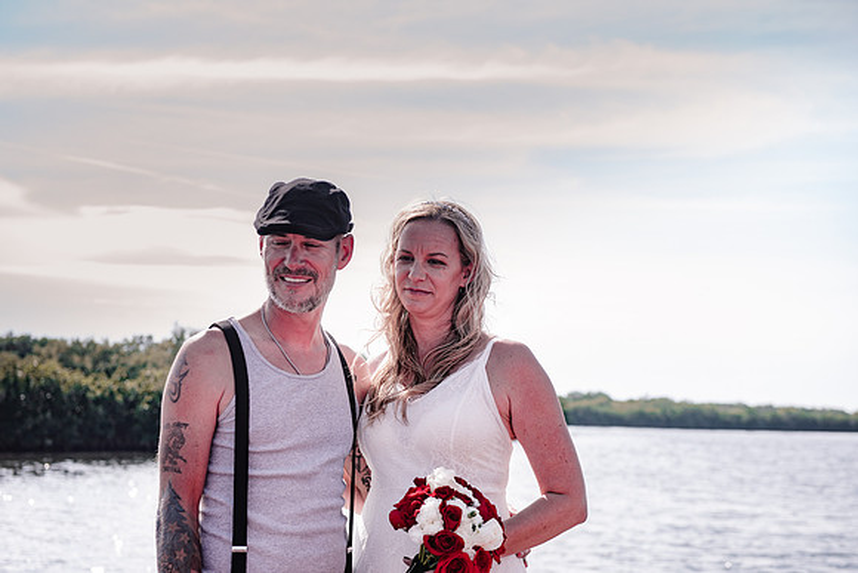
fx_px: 1430
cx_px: 429
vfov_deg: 22.6
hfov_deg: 33.4
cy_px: 286
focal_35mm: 60
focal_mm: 60
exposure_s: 1/320
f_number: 6.3
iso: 100
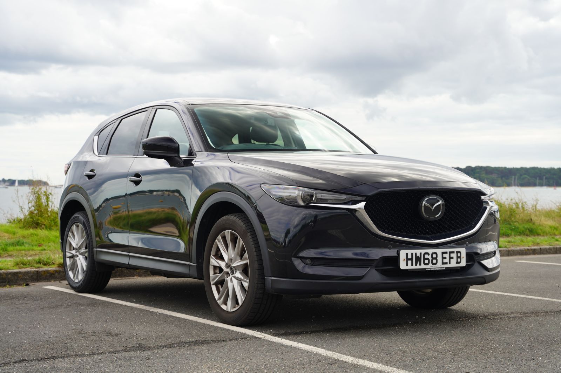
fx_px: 908
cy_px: 186
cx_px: 280
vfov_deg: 23.2
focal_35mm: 58
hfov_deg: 34.3
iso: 100
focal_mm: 58.3
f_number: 6.3
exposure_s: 1/100
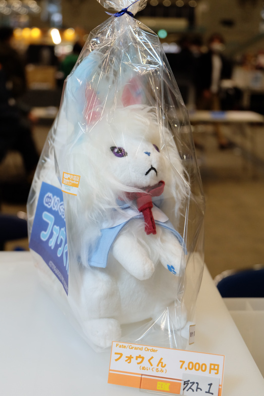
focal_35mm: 49
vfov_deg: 40.4
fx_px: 539
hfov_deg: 27.5
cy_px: 198
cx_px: 132
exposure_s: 1/125
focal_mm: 32.5
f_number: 5
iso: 1600
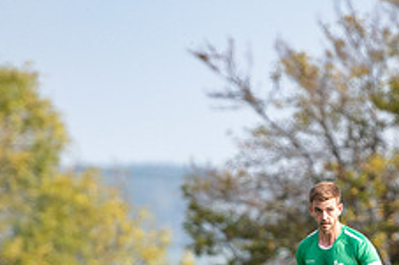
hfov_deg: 2.4
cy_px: 294
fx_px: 9635
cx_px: 343
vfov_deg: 1.6
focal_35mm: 870
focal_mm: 200
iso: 320
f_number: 2.8
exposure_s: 1/3200
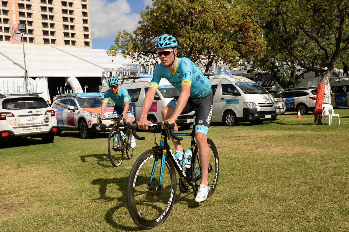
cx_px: 174
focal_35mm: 36
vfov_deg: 36.8
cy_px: 116
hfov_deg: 53.2
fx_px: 349
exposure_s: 1/250
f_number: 13
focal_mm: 36
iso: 200
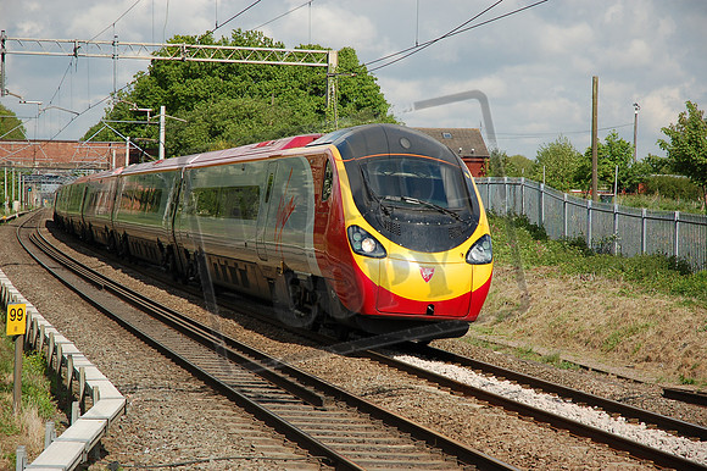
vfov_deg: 13.0
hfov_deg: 19.5
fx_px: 2061
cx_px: 354
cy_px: 236
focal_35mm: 105
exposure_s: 1/1250
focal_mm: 70
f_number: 4.5
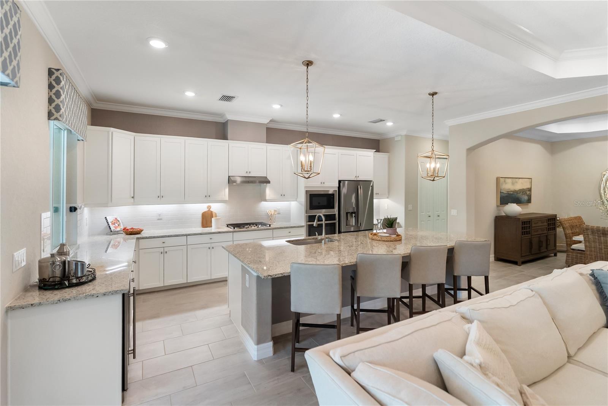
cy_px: 203
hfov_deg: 96.7
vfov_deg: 73.8
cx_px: 304
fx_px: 270
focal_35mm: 16
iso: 800
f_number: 2.8
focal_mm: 16
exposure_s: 1/320
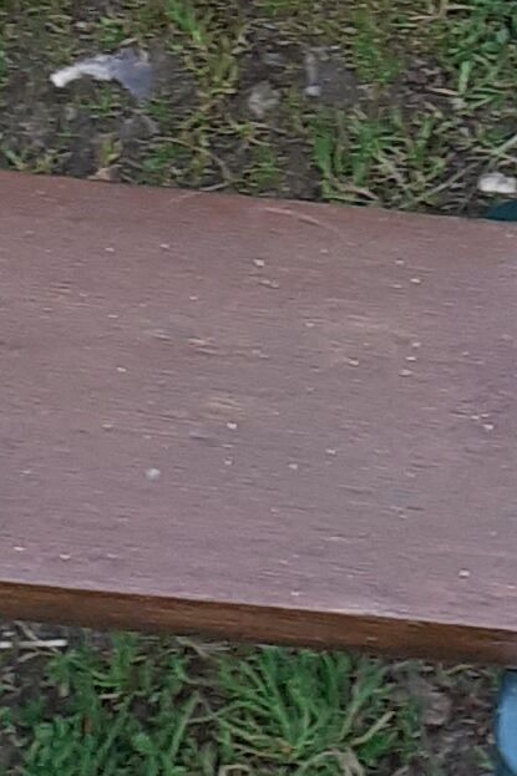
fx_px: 4009
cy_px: -609
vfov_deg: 10.4
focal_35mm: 186
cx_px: 453
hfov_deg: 7.4
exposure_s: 1/100
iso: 40
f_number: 1.9
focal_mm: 3.6
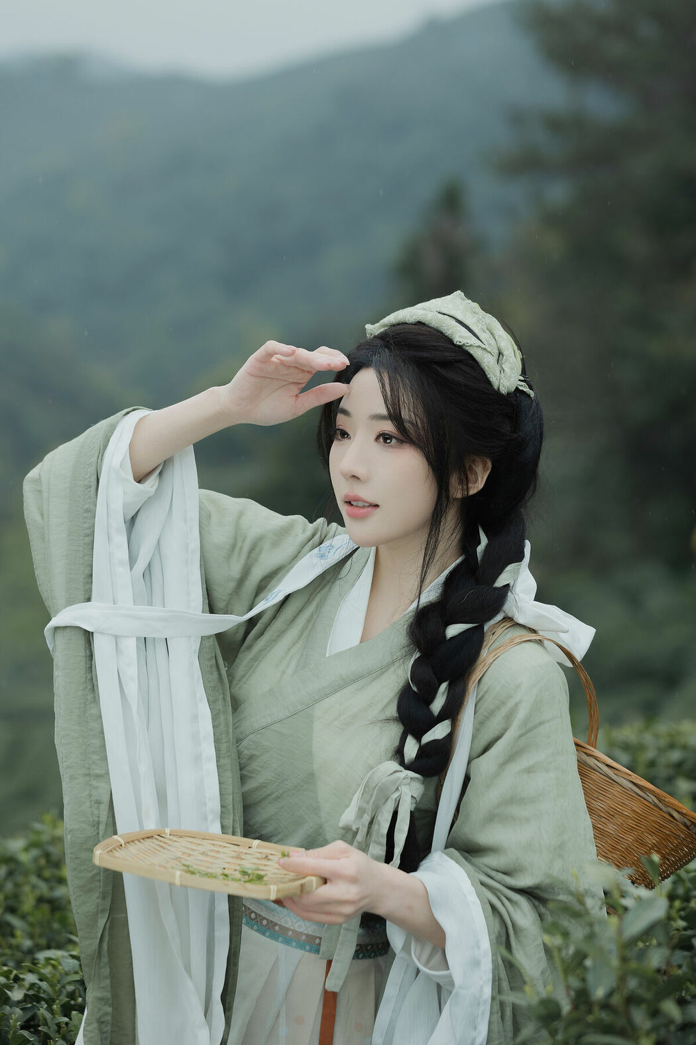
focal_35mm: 100
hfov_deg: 13.7
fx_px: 2900
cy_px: 522
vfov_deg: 20.4
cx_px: 348
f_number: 4
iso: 250
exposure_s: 1/640
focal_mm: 100
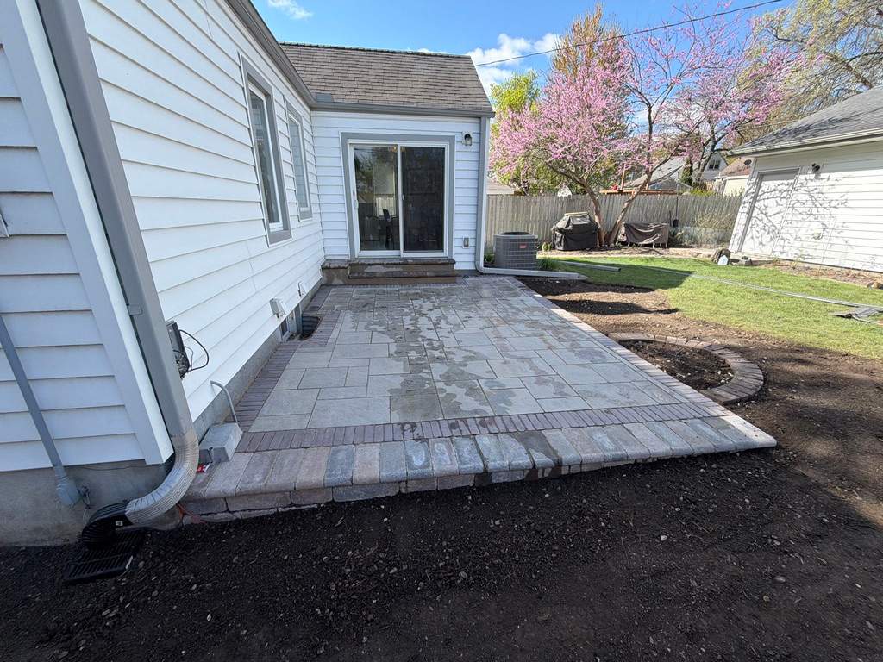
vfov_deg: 85.7
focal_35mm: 14
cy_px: 331
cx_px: 442
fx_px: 357
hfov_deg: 102.1
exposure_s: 1/502
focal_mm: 2.22
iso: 40
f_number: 2.2
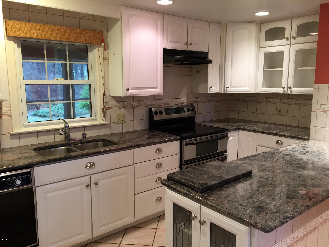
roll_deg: +0.1
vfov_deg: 48.2
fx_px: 276
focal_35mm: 29
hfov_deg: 61.7
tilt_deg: -8.6
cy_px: 124
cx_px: 164
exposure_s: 1/30
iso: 100
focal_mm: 4.15
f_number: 2.2
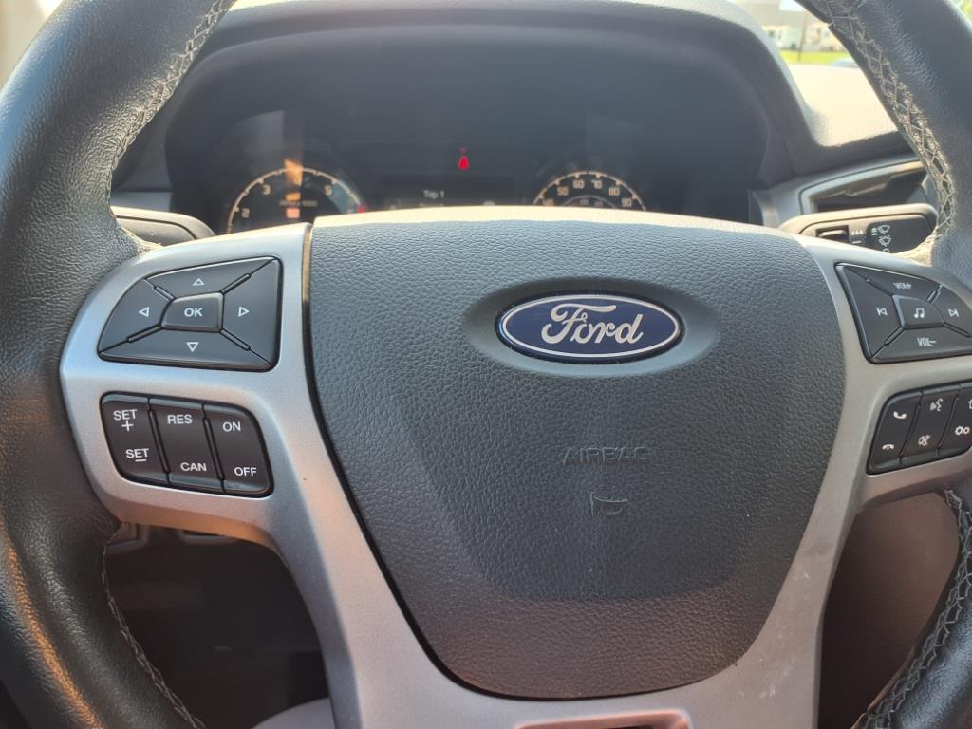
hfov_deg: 65.3
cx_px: 486
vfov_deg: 51.4
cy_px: 364
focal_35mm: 27
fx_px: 758
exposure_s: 1/120
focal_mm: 3.58
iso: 40
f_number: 1.9
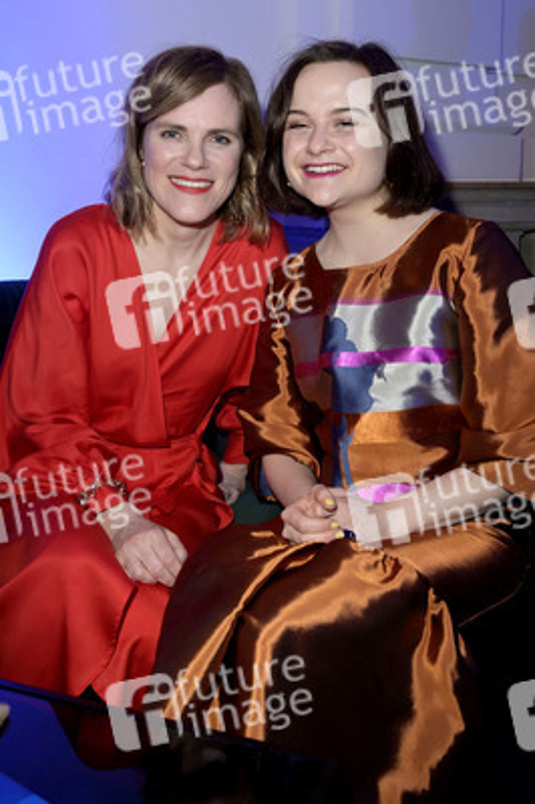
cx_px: 268
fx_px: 648
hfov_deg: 44.9
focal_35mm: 29
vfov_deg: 63.7
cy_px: 402
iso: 2500
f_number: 5.6
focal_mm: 29
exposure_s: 1/60
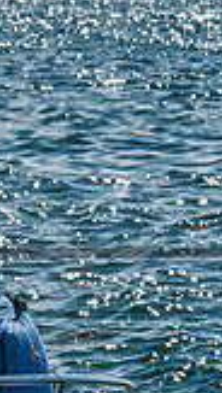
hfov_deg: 2.3
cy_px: 264
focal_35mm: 520
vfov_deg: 4.1
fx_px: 5428
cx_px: -369
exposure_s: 1/640
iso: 400
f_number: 10
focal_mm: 125
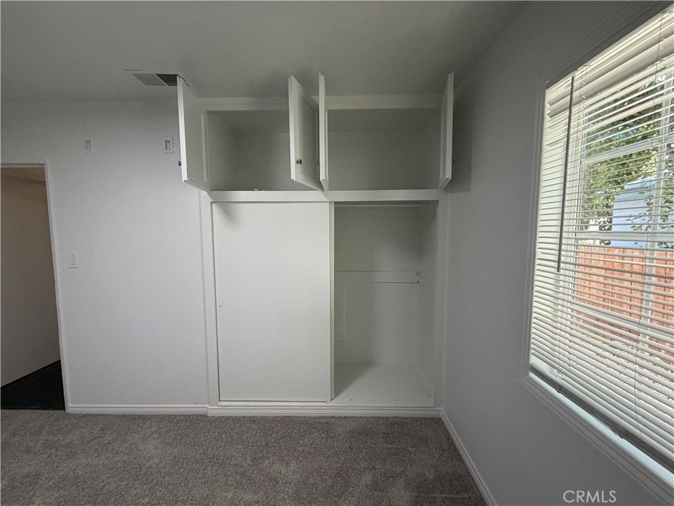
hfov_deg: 102.1
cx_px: 337
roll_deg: +0.3
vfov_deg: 85.7
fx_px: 273
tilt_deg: -3.1
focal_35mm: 14
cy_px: 253
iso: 250
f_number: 2.2
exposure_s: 1/120
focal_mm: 2.22
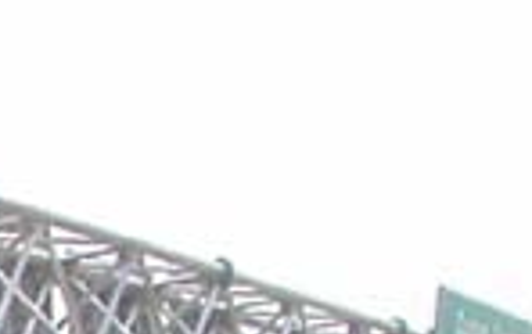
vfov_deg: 4.4
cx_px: -1032
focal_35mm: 278
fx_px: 4037
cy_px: 1354
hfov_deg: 6.8
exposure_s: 1/264
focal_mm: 7.85
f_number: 6.7
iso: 100
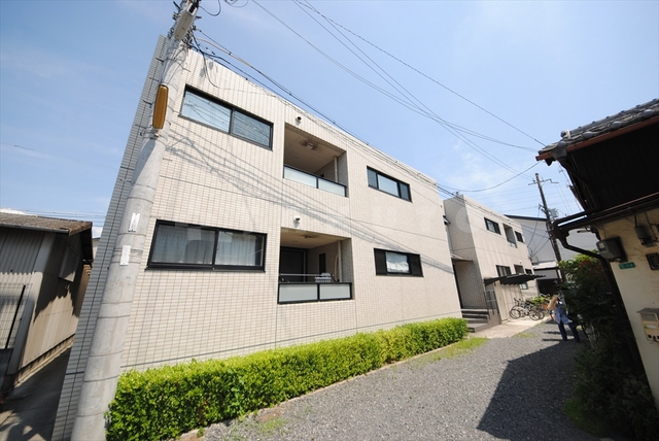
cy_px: 220
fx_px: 357
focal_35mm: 20
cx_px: 330
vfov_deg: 63.3
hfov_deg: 85.4
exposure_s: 1/200
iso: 100
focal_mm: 13
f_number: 7.1
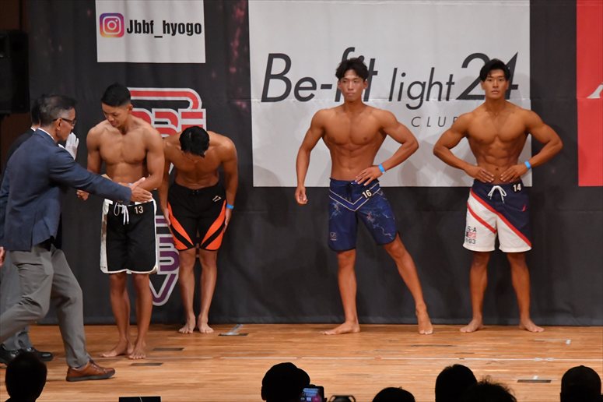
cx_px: 302
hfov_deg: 10.2
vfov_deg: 6.8
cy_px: 201
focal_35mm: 202
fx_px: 3382
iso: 7200
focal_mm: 135
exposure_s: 1/400
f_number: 5.6
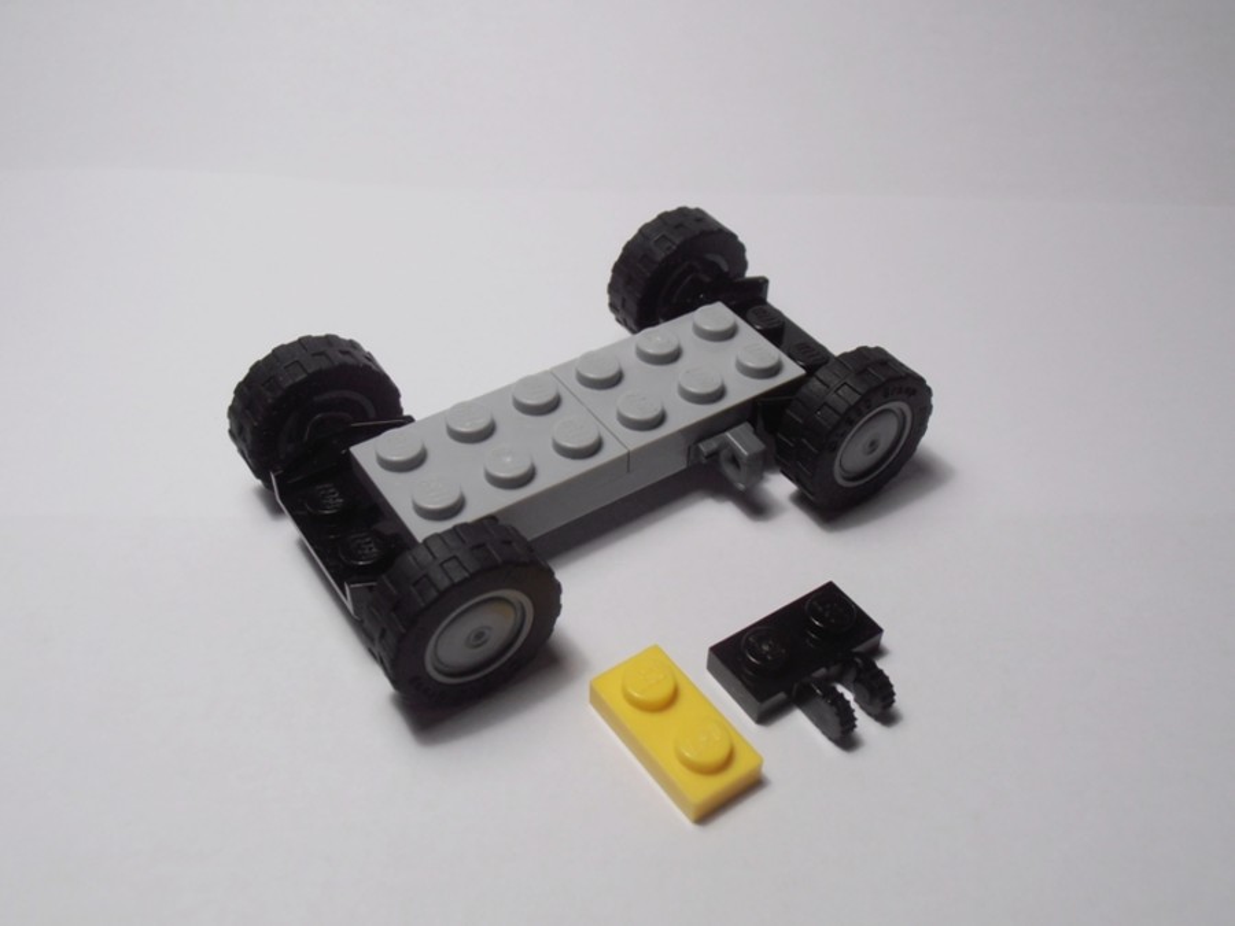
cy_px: 463
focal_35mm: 37
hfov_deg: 50.1
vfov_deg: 38.7
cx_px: 618
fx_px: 1320
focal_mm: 6.61
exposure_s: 1/80
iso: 80
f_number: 3.9
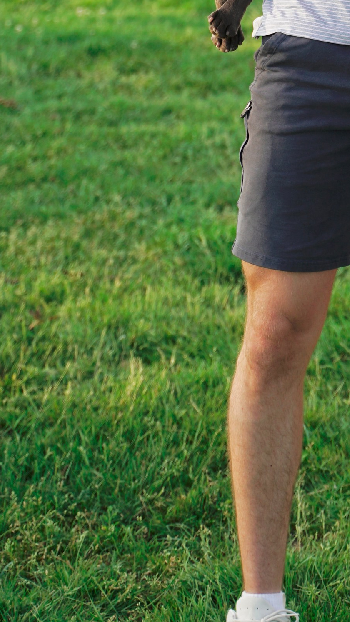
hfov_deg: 9.0
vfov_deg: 15.8
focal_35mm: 132
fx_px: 2177
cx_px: 462
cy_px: -70
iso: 100
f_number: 2.8
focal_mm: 49
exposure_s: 1/400
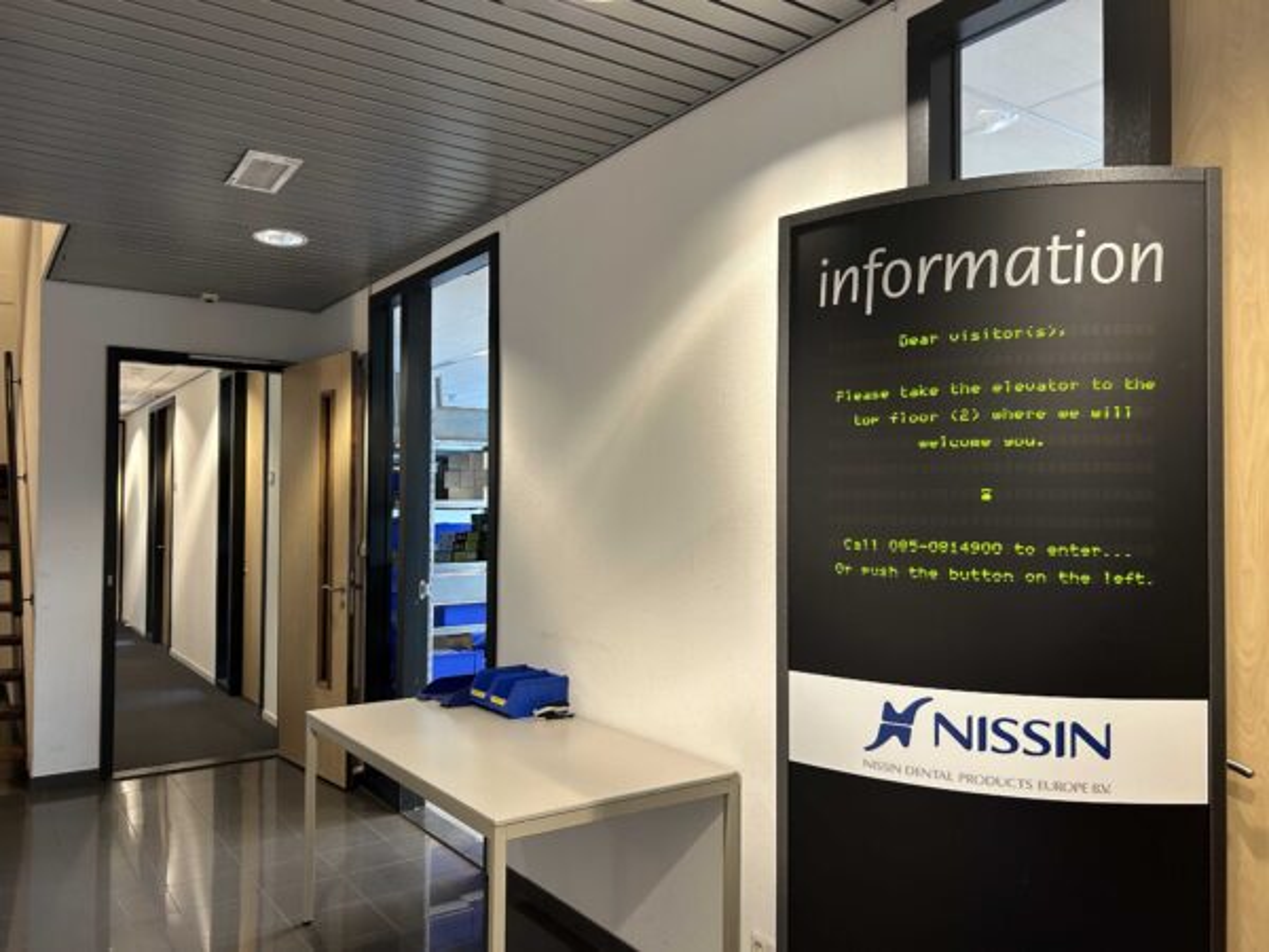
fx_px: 953
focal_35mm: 26
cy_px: 476
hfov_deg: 67.3
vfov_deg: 53.1
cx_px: 634
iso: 160
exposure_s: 1/50
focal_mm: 5.7
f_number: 1.5
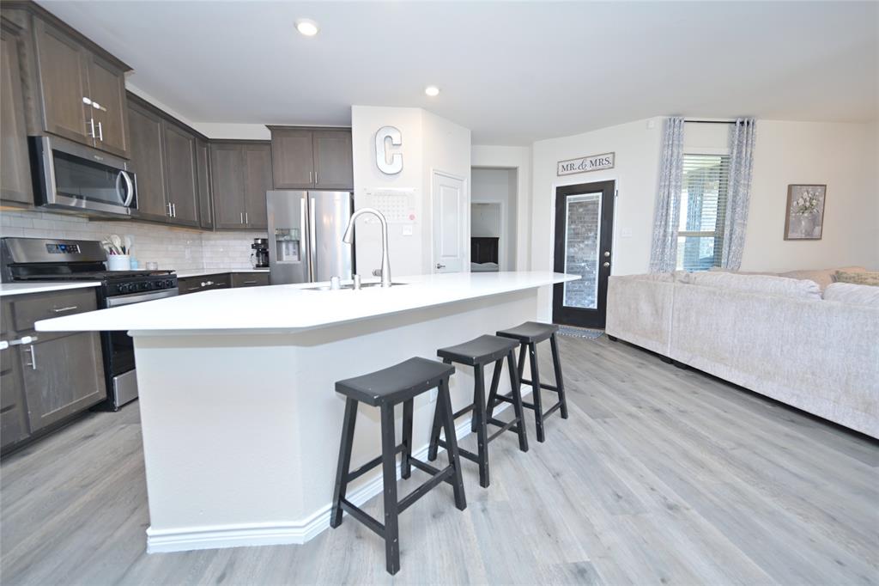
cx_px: 440
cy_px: 293
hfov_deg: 100.4
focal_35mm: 15
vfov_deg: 77.3
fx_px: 366
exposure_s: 1/20
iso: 200
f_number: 4
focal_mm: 15
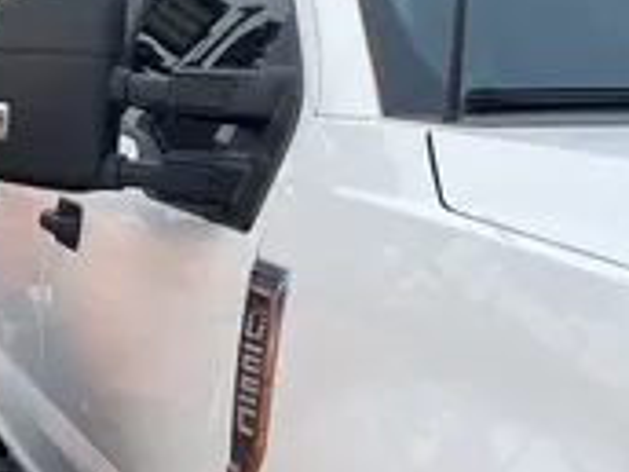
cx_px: -278
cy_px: 324
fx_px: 1508
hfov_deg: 20.6
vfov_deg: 17.7
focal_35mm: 83
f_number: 1.8
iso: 32
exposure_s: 1/1043
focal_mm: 4.25
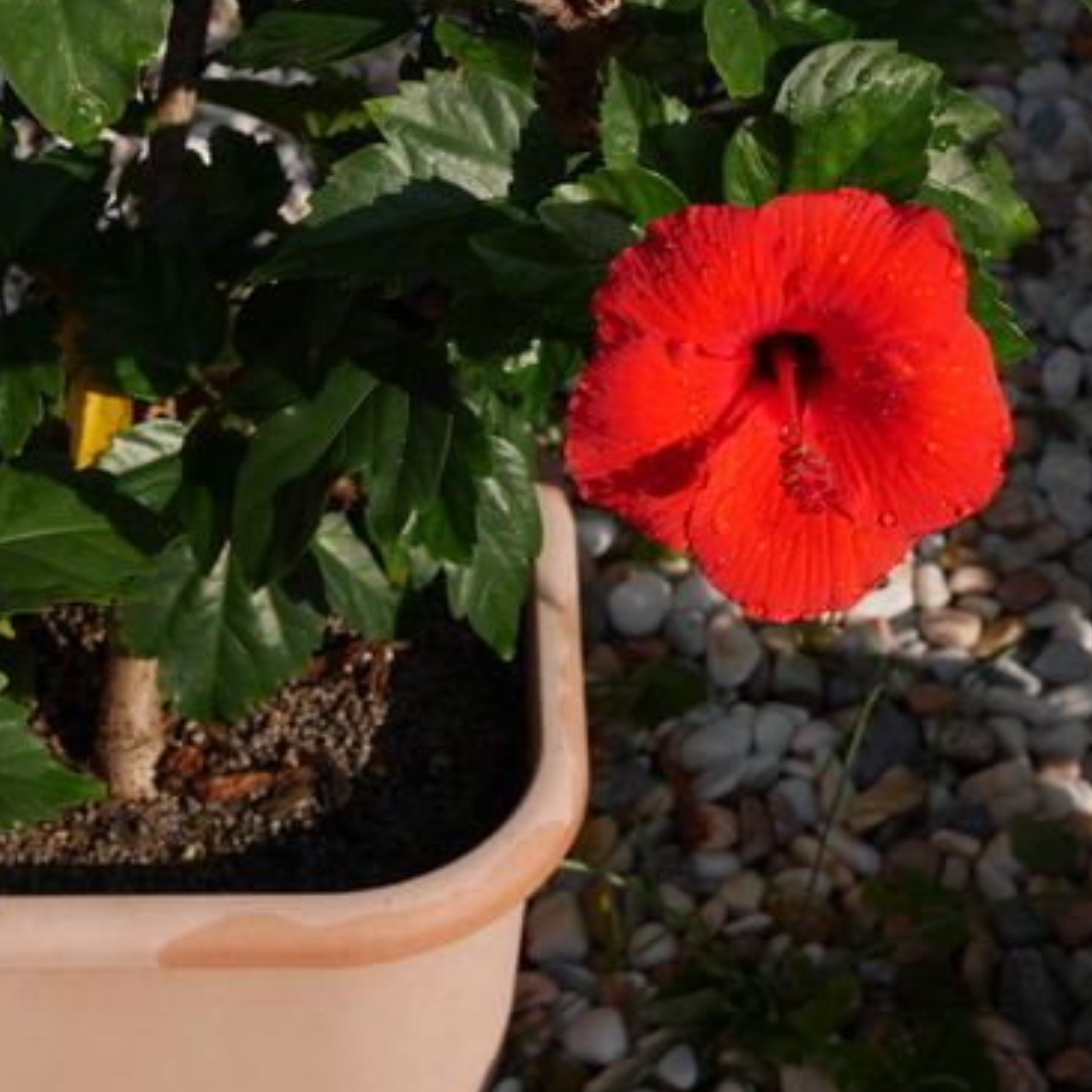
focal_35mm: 87
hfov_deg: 19.9
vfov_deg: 19.9
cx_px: 545
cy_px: 427
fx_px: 3105
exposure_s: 1/320
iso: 200
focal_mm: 30
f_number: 9
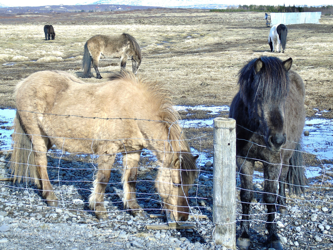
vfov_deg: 23.7
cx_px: 166
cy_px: 125
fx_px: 596
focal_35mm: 62
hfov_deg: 31.2
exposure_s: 1/160
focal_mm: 11
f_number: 4.5
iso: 80
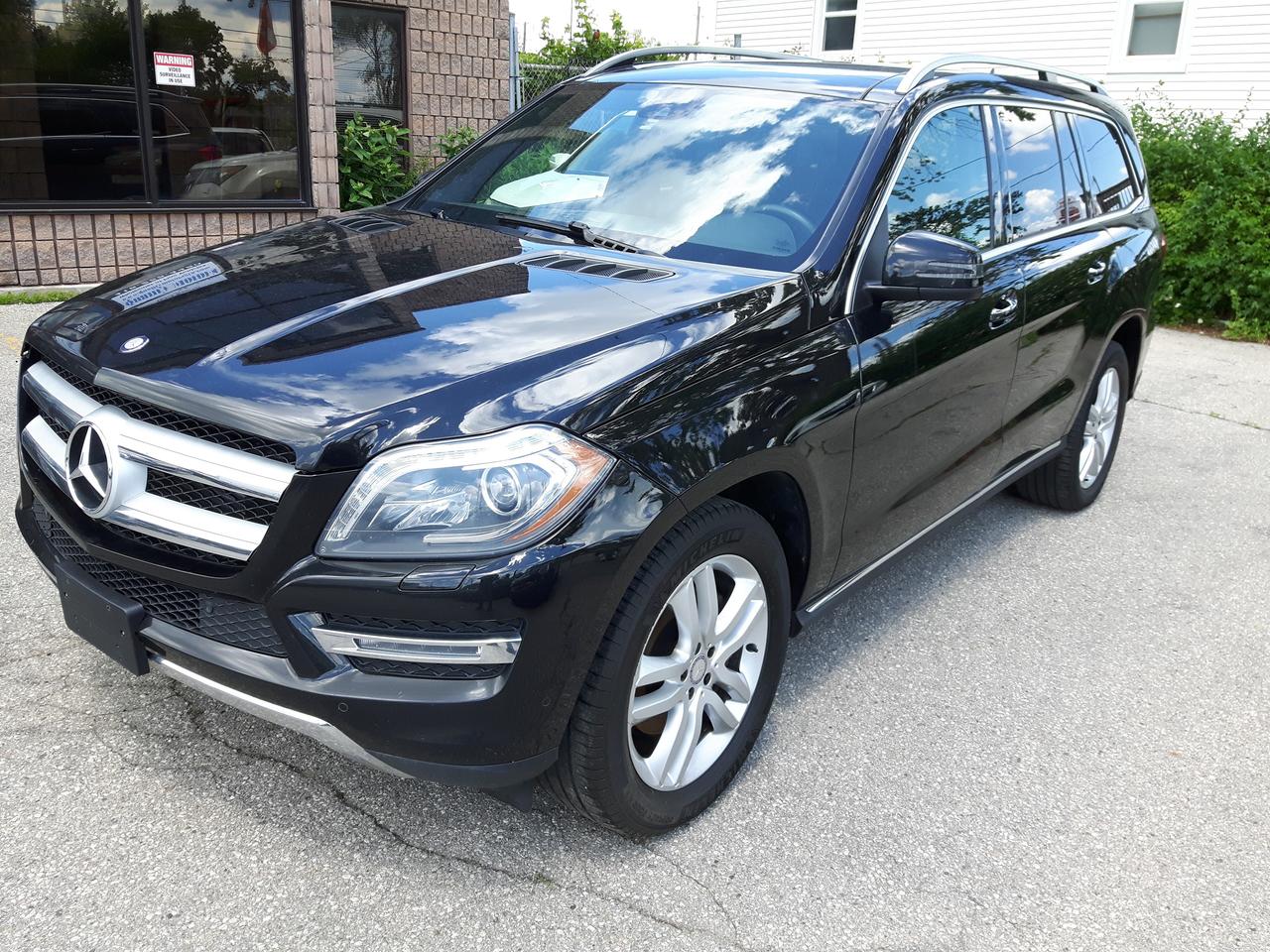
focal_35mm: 31
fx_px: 1137
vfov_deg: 45.4
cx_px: 635
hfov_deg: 58.4
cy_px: 476
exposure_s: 1/254
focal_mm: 3.7
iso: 40
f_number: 1.9
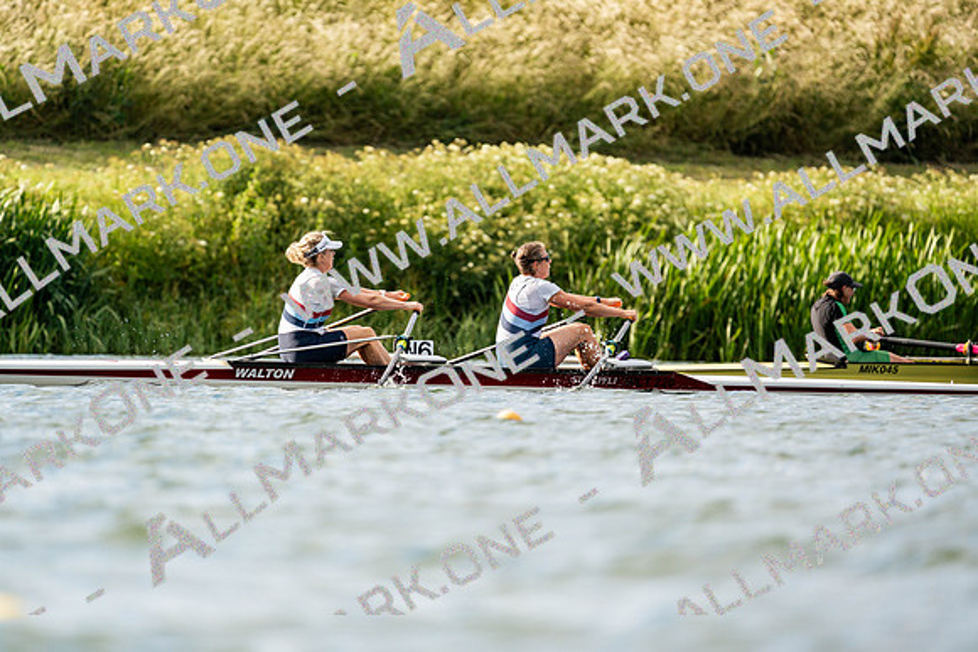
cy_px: 326
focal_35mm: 600
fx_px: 16303
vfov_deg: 2.3
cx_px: 489
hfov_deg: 3.4
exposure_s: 1/2000
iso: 400
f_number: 6.3
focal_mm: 600
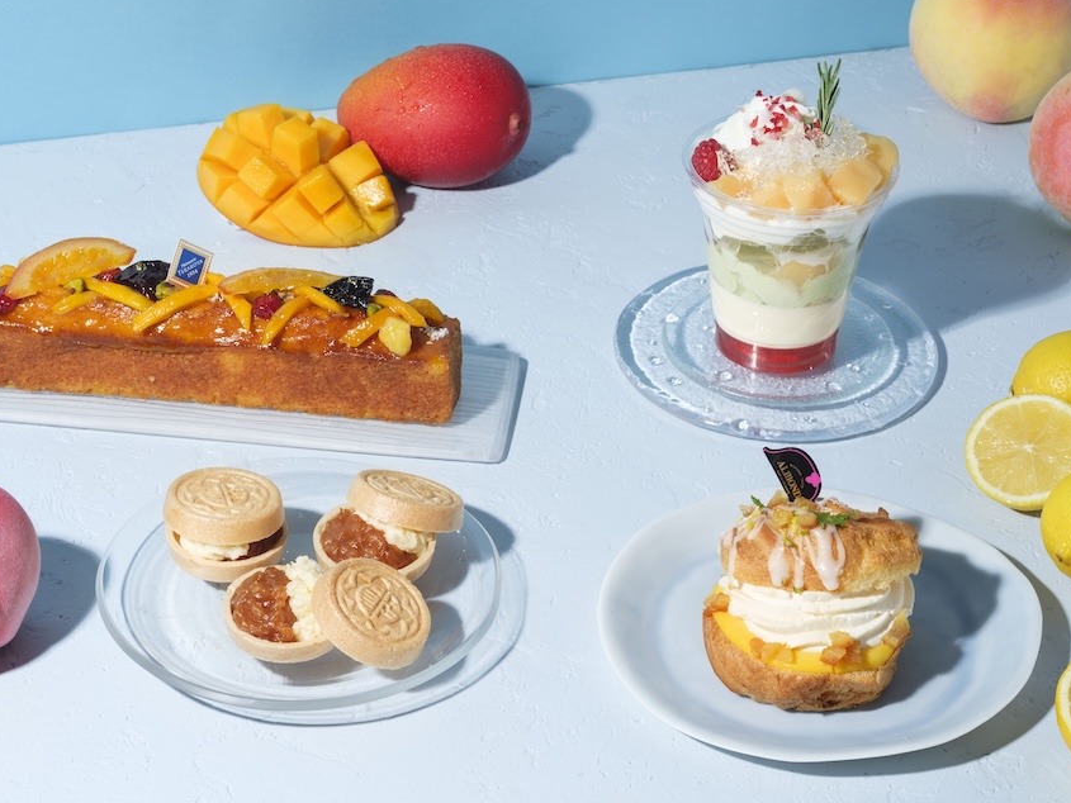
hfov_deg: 23.3
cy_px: 396
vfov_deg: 17.6
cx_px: 525
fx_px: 2599
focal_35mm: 84
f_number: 11
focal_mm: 90
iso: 100
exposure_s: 1/125
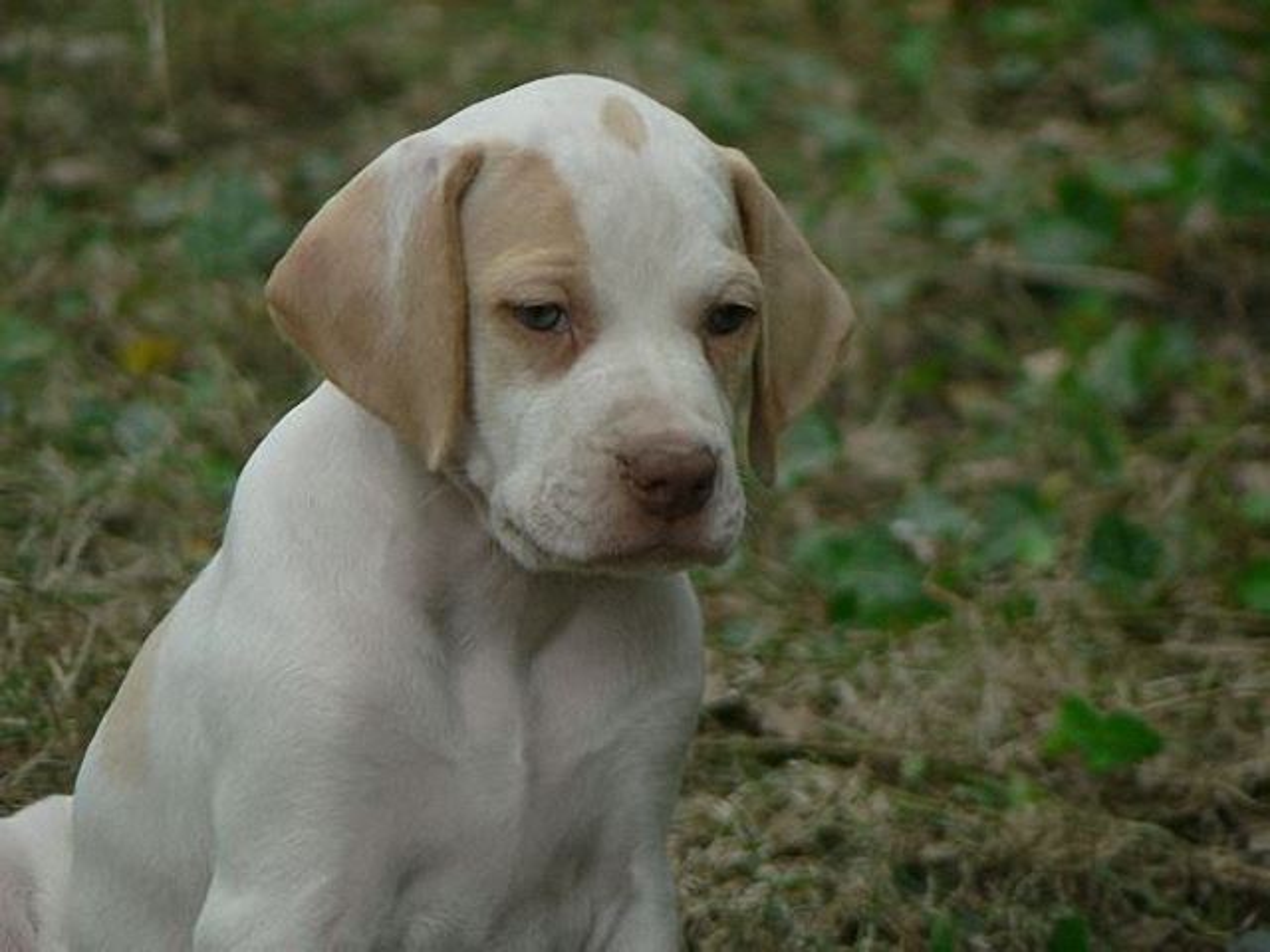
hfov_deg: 4.6
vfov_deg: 3.4
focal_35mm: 432
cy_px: 476
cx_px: 635
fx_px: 15849
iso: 80
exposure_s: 1/200
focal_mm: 72
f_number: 3.3
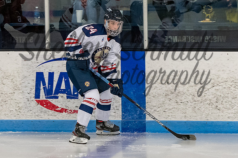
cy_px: 90
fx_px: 2144
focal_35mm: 324
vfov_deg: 4.2
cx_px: 119
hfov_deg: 6.4
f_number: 3.5
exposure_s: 1/800
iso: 2500
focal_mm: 100
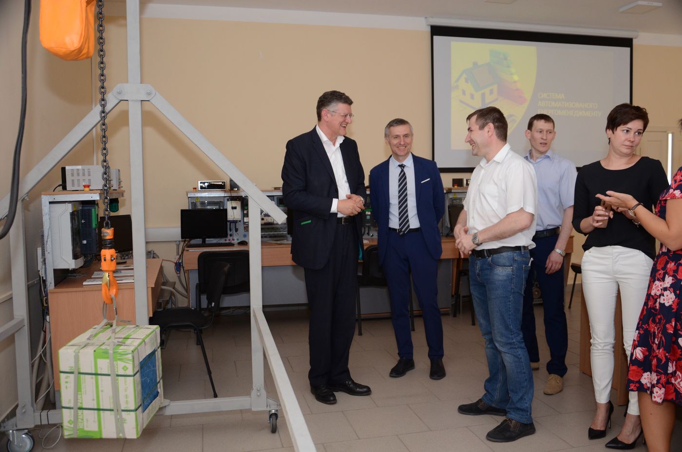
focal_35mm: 32
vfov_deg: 41.5
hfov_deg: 59.6
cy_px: 226
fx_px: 595
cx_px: 341
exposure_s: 1/250
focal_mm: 21
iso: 800
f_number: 3.8
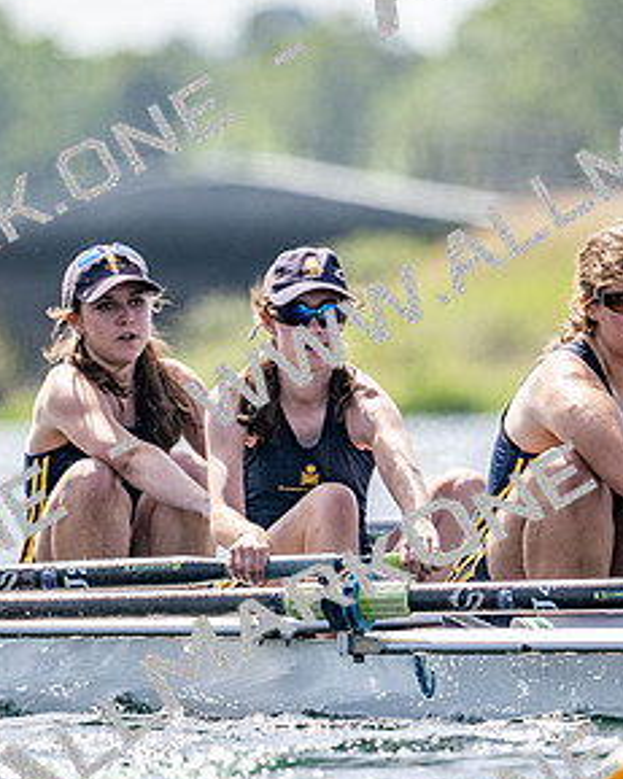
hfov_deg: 1.4
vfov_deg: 1.7
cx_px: 515
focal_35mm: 1129
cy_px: 434
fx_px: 26035
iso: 250
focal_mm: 400
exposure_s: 1/2500
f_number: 4.5
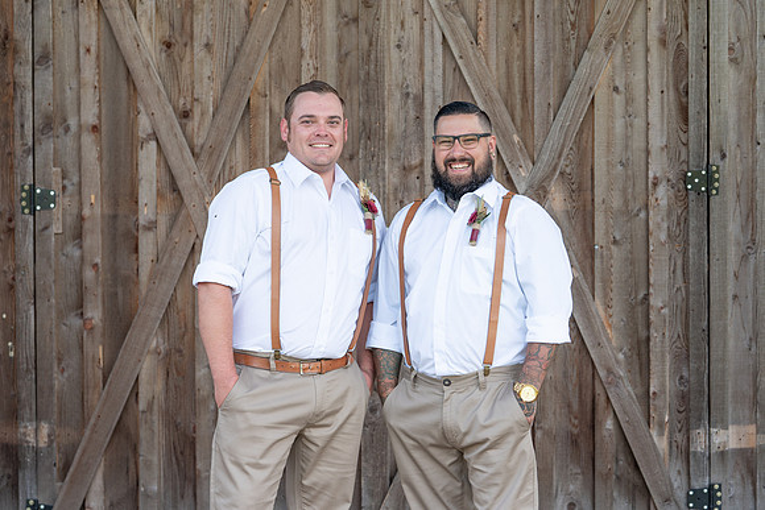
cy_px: 259
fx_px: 2314
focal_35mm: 109
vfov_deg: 12.6
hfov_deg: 18.8
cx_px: 387
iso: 125
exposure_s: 1/250
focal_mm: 100
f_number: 4.5
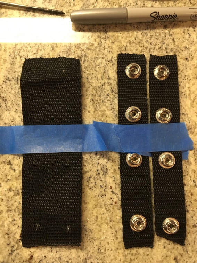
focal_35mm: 29
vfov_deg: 61.7
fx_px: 220
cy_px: 132
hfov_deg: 48.2
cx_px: 98
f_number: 2.2
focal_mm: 4.15
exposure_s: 1/20
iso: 200
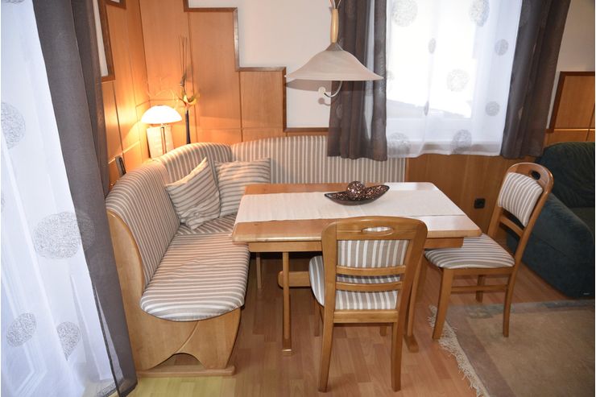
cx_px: 298
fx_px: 397
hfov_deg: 73.8
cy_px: 198
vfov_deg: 53.1
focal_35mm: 24
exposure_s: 1/60
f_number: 4
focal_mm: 24
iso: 2000
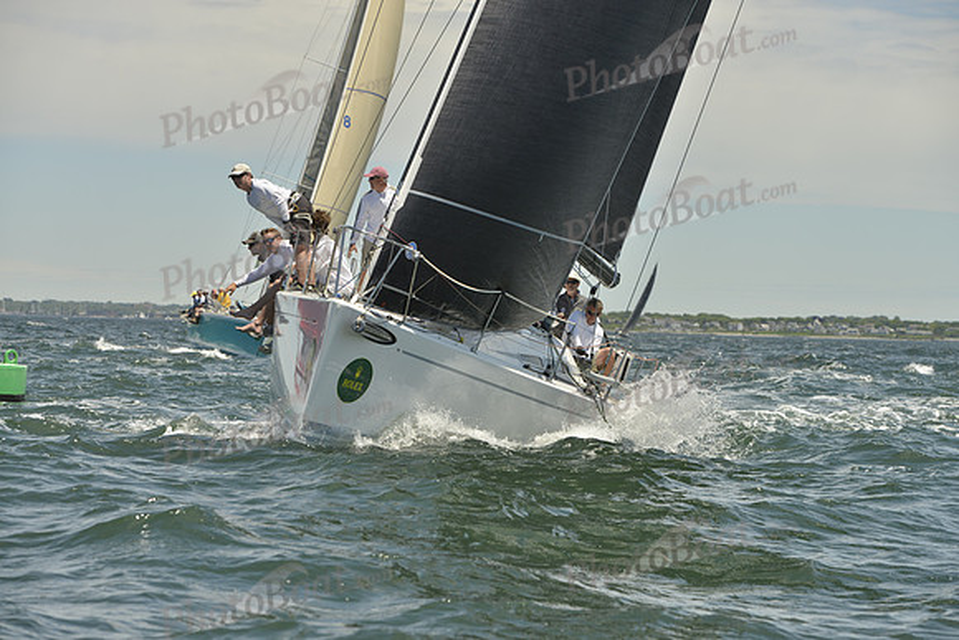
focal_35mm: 122
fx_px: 3251
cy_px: 320
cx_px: 480
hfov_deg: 16.8
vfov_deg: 11.2
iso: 280
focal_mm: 122
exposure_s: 1/1600
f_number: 7.1
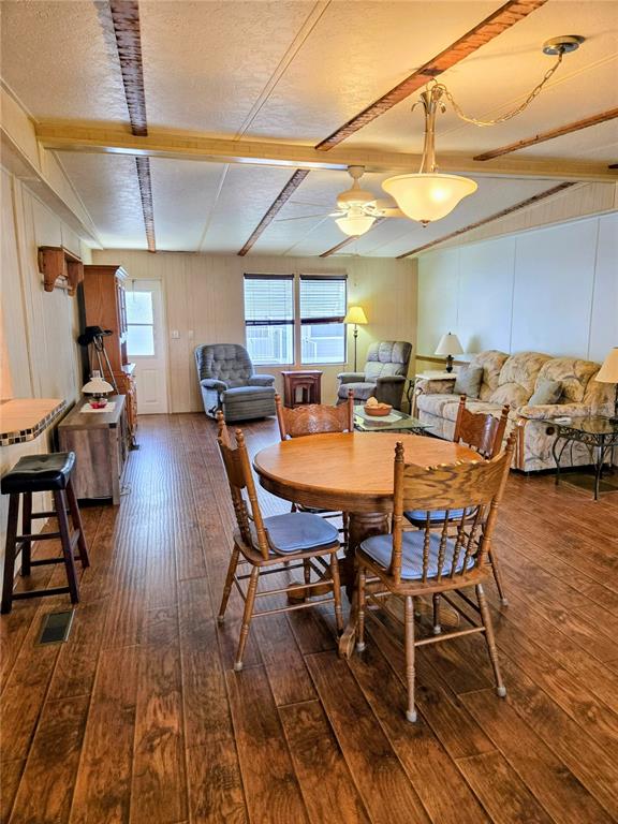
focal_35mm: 23
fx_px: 547
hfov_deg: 58.9
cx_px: 309
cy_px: 412
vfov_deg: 73.9
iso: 200
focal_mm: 5.4
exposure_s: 1/120
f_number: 1.8
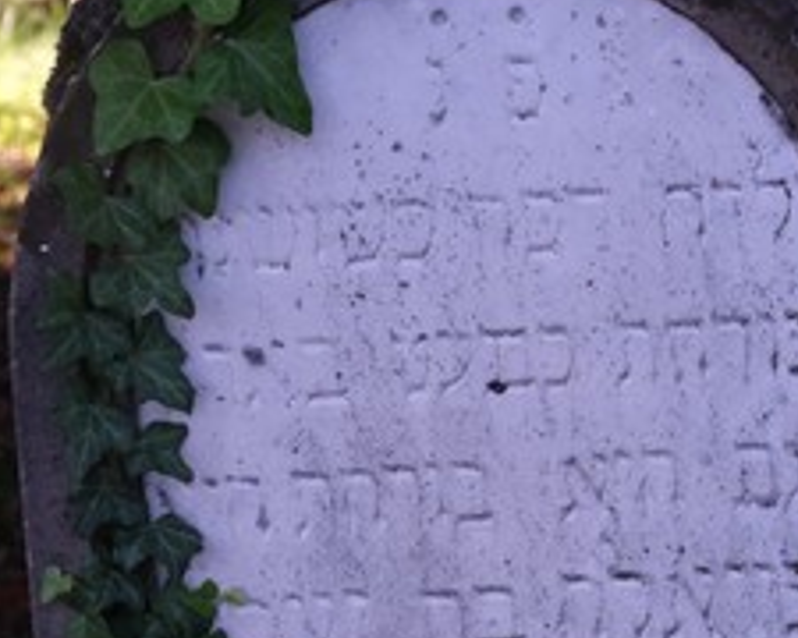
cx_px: 567
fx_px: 3306
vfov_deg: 10.7
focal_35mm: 140
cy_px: 900
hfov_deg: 13.7
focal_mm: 37.4
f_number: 7.1
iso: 5000
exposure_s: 1/1400
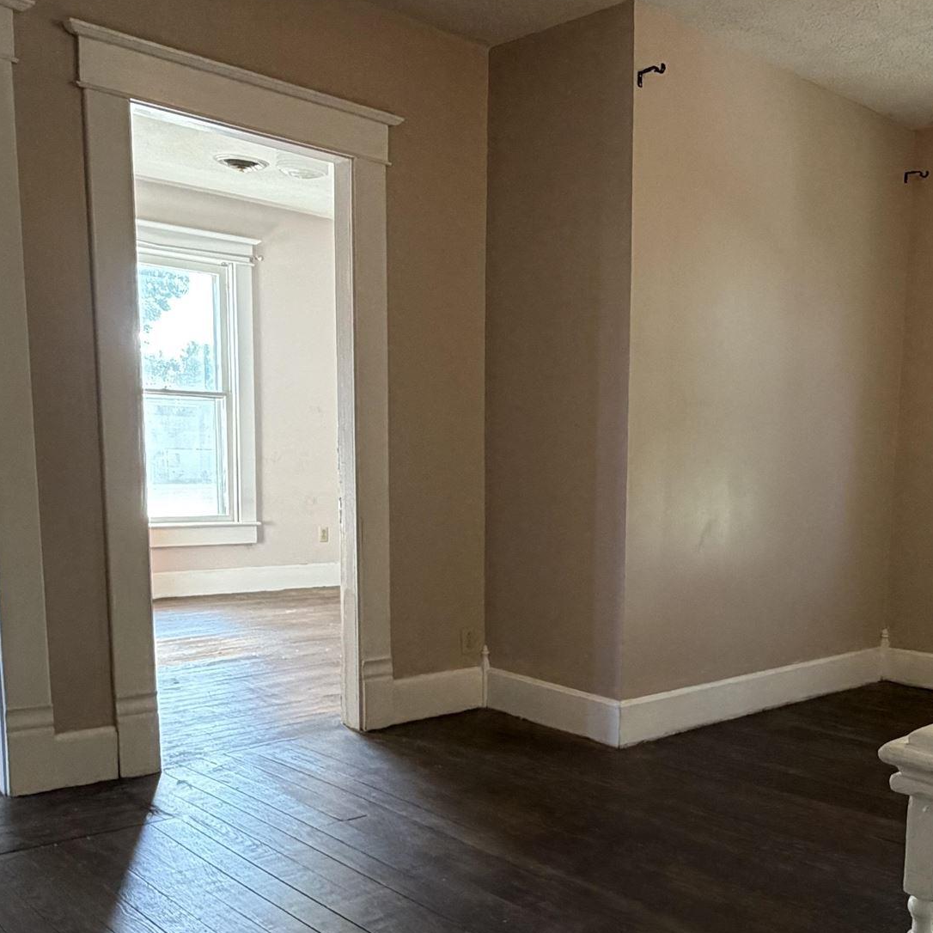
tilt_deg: -8.1
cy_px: 607
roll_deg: -0.5
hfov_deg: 45.4
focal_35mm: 35
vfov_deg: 46.6
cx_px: 711
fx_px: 1067
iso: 250
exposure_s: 1/60
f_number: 2.2
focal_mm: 2.22
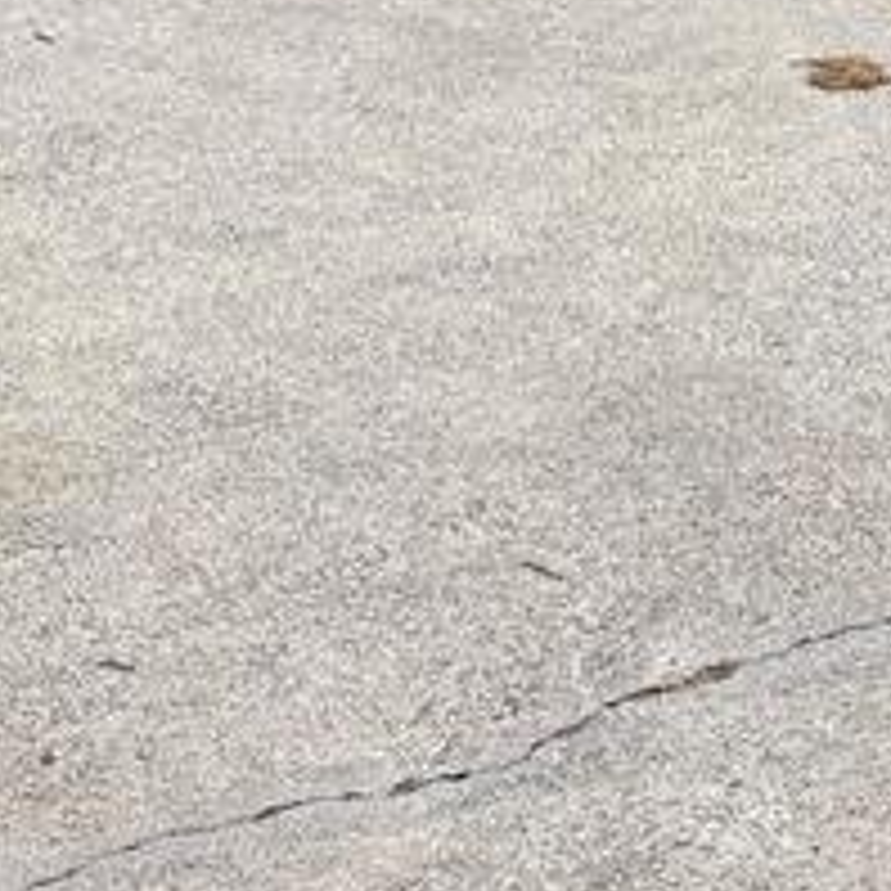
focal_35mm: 119
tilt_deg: -8.2
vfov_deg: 13.4
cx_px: 999
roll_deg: +2.1
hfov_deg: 14.3
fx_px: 3465
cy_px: -648
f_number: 1.6
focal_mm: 5.96
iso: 40
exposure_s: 1/323
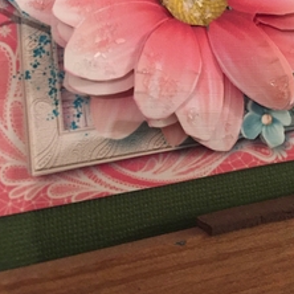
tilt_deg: -7.8
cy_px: 3
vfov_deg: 30.5
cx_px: 178
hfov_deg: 32.7
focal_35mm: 52
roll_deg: +0.9
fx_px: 500
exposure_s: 1/20
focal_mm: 4.15
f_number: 2.2
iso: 250
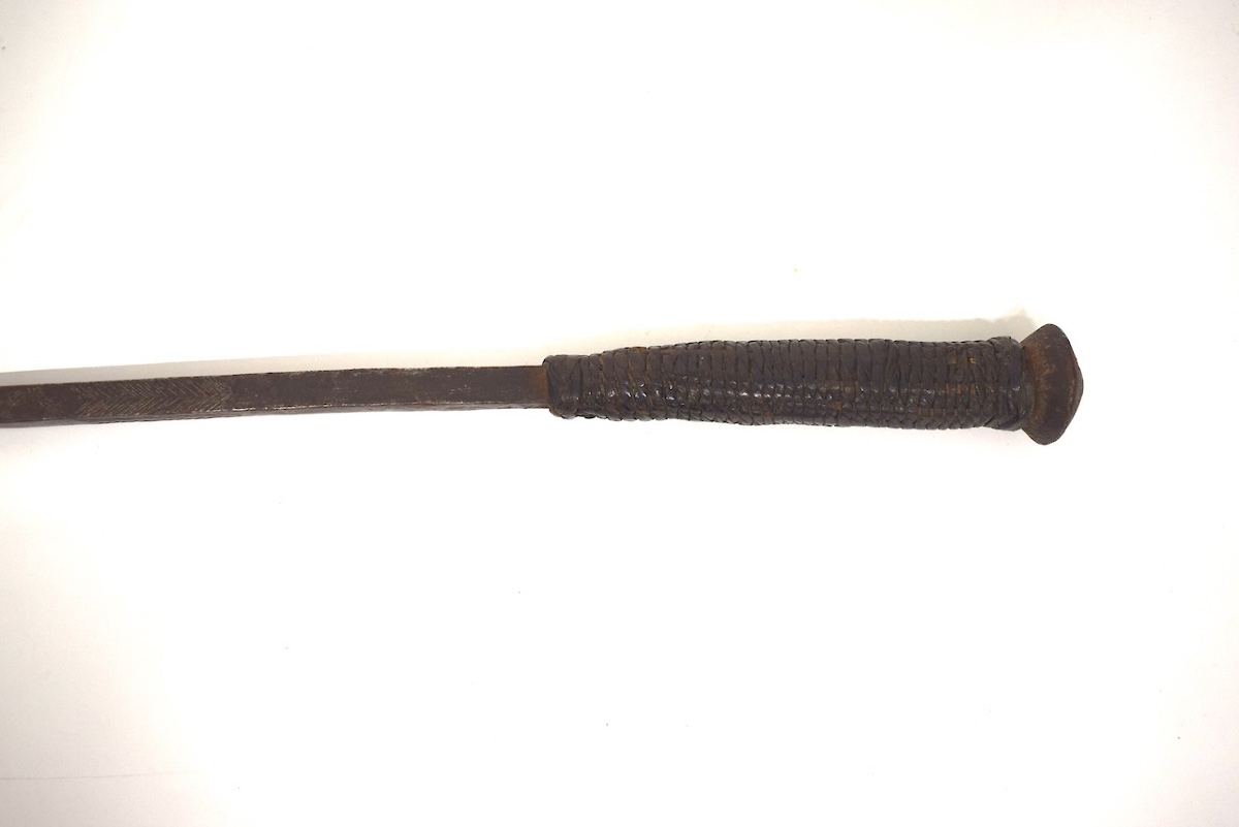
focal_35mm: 36
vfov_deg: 36.9
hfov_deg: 53.1
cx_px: 620
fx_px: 1239
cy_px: 414
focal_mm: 24
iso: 400
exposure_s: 1/60
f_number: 4
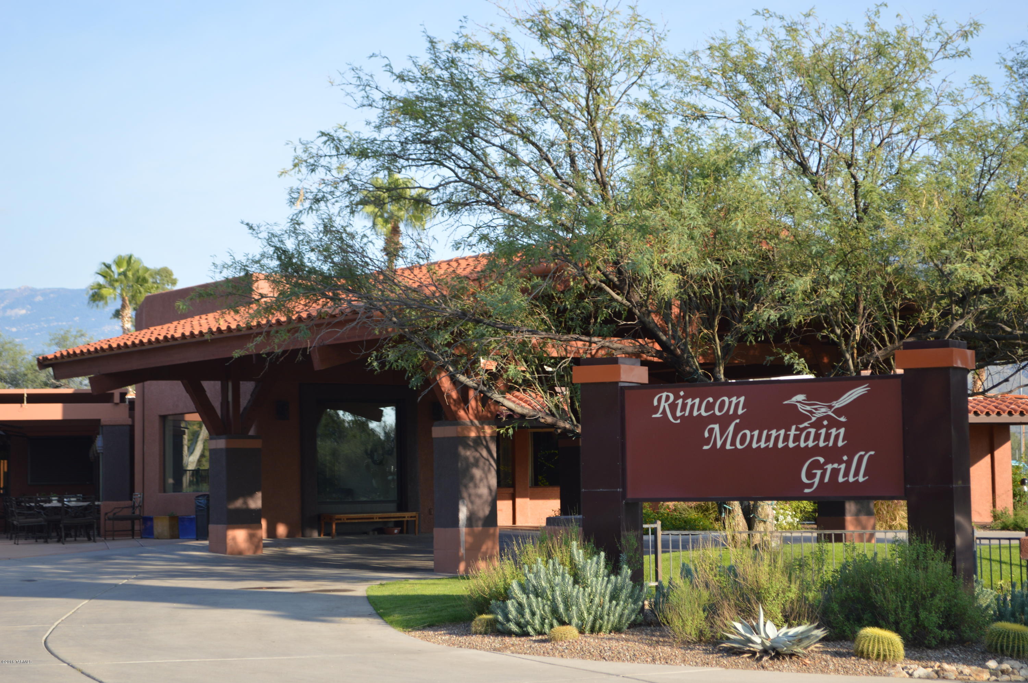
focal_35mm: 69
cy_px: 342
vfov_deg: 19.7
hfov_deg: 29.3
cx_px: 514
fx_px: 1968
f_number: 5.3
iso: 100
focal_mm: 46
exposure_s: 1/200
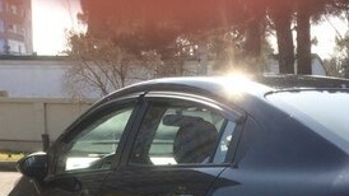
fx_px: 703
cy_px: 304
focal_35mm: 76
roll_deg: -0.6
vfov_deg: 14.7
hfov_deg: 27.8
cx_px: 206
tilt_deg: -14.6
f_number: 2.2
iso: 32
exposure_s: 1/892
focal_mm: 4.15
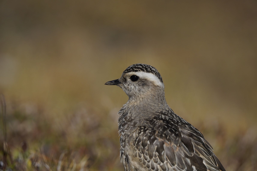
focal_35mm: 600
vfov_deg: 2.3
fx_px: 4282
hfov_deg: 3.4
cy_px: 86
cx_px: 128
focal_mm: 600
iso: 400
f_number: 9
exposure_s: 1/2000
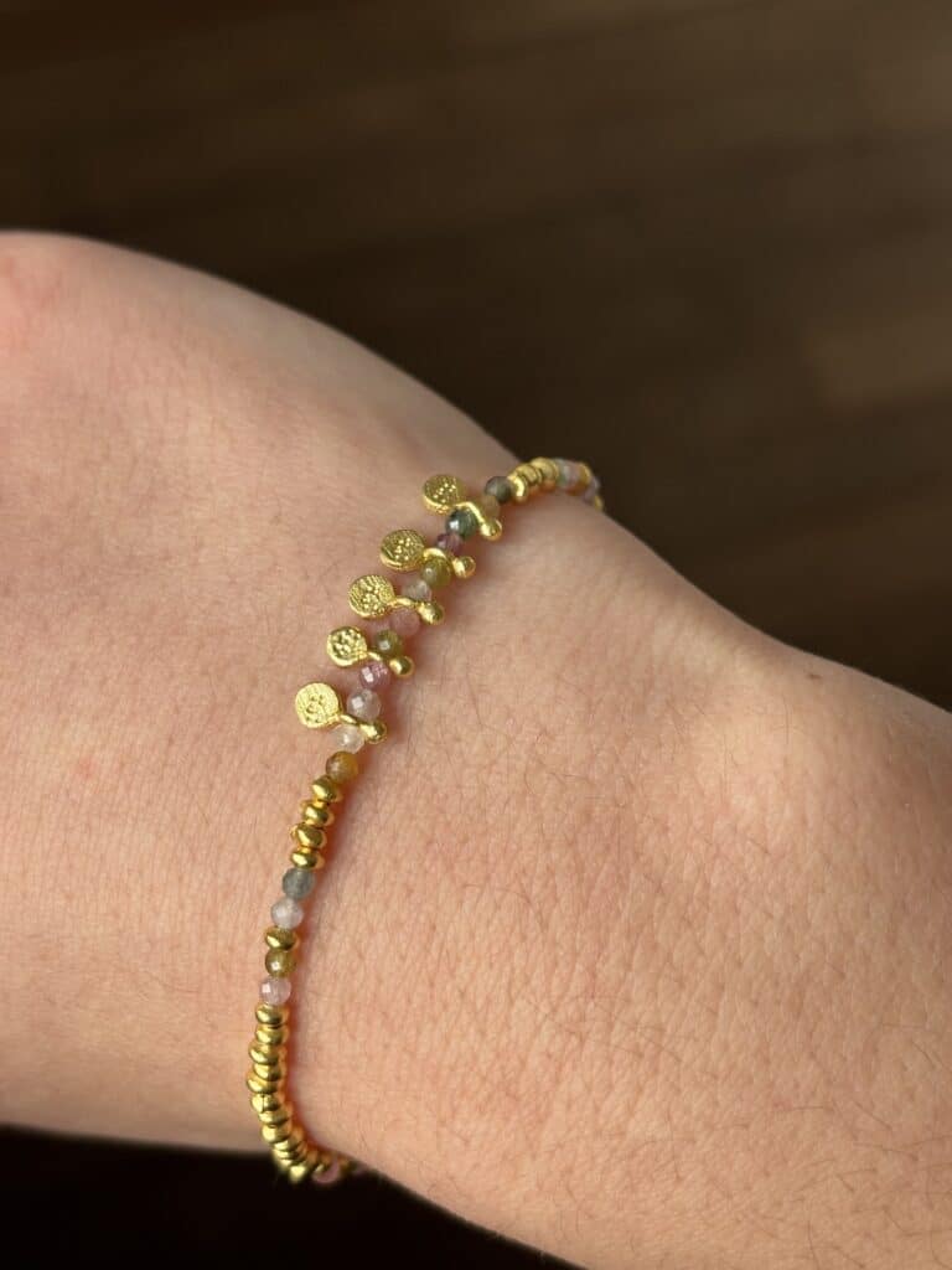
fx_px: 1907
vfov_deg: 36.8
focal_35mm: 52
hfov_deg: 28.0
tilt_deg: -73.7
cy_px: 635
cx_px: 476
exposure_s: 1/167
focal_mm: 5.96
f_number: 1.6
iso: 40
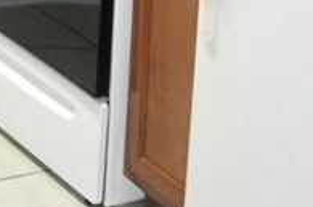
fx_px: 1596
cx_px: -185
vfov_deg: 6.8
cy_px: -360
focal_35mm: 184
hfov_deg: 10.7
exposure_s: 1/60
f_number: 3.5
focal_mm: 22
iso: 800
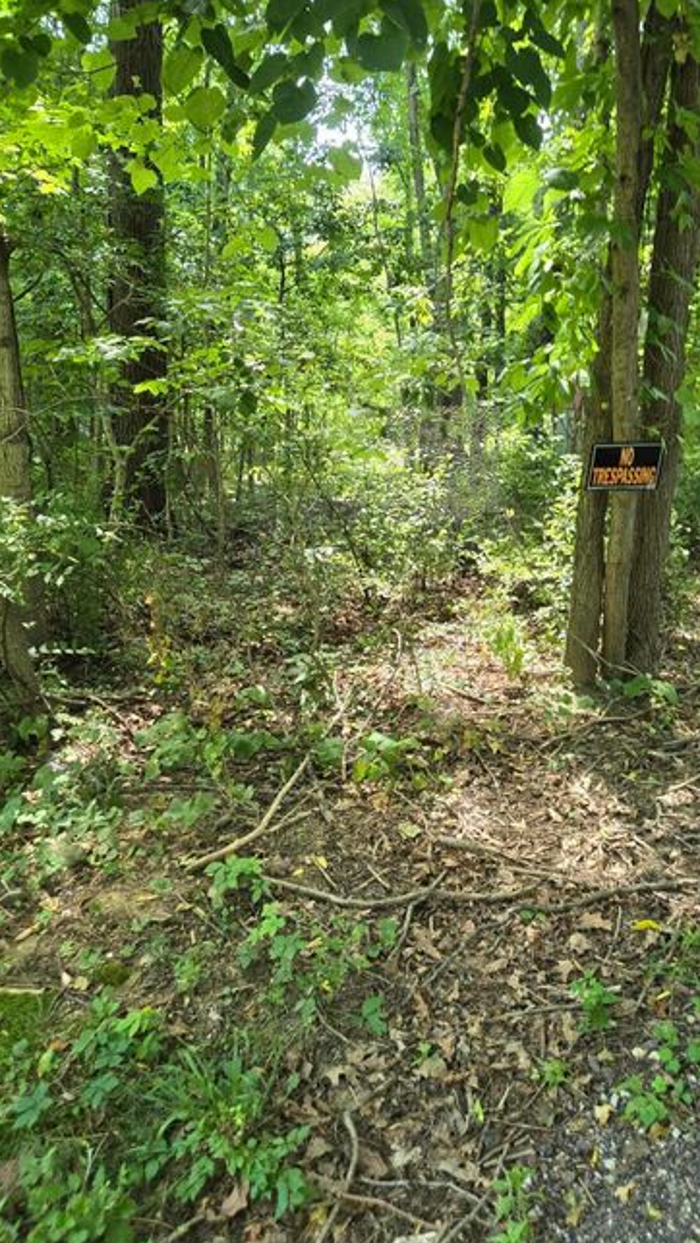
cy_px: 627
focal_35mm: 26
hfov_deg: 44.2
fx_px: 857
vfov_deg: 71.9
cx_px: 410
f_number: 1.8
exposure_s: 1/120
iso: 160
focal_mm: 5.4
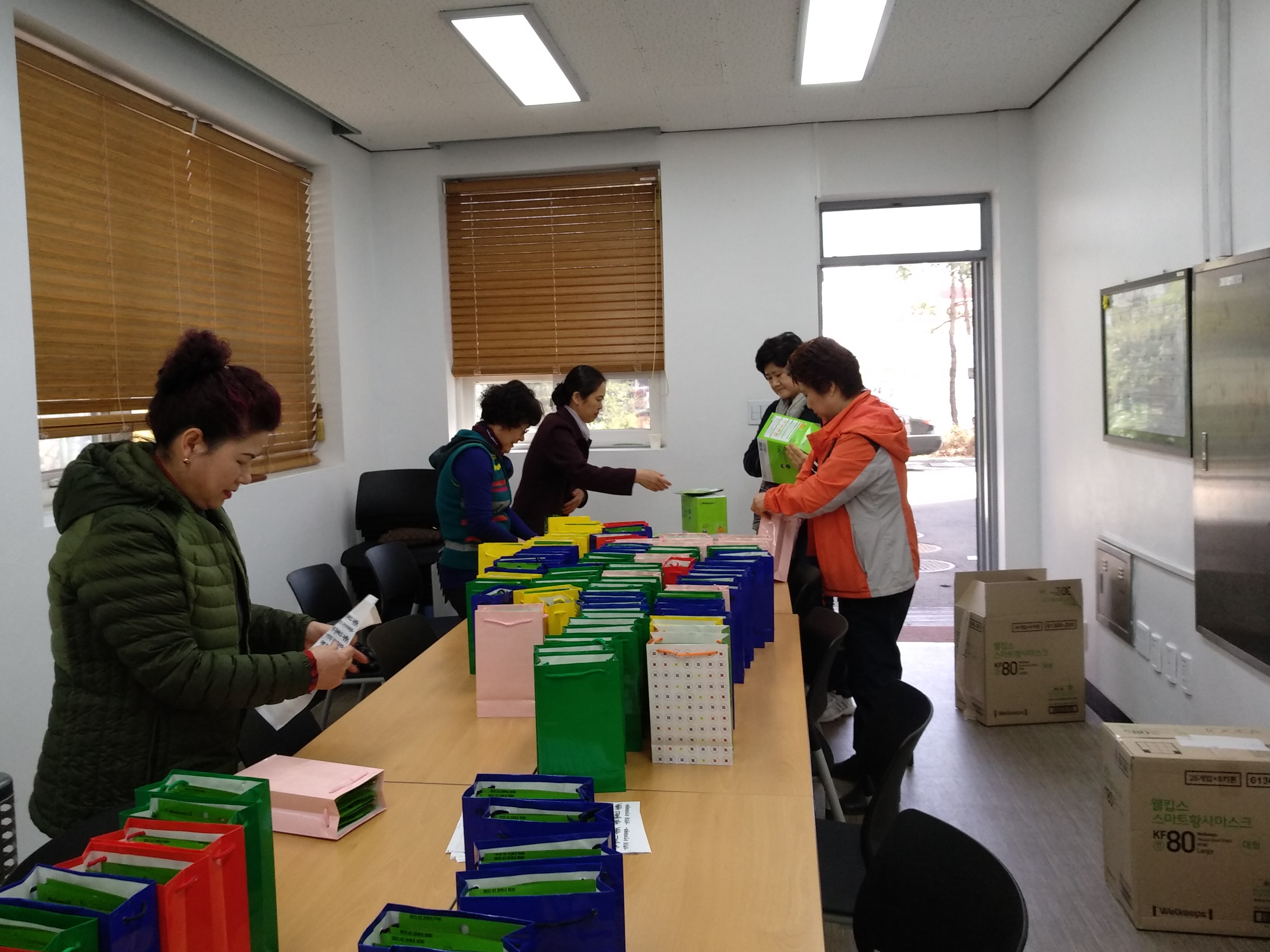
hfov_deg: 69.1
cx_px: 559
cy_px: 442
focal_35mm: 25
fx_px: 917
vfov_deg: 54.8
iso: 320
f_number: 2.2
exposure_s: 1/120
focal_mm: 3.81
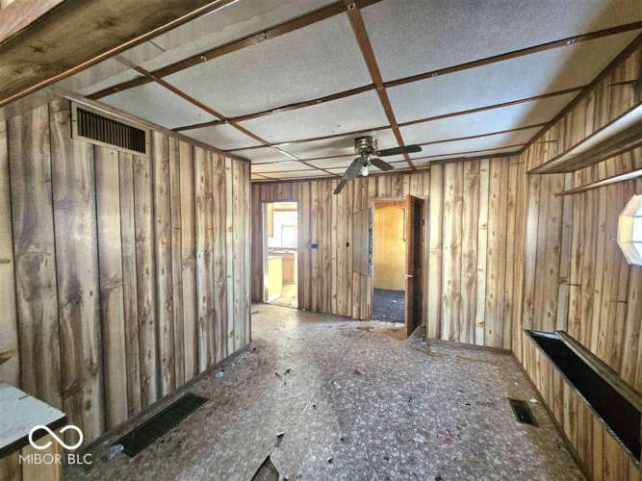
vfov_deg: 89.9
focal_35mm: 13
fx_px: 241
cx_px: 321
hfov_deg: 106.2
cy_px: 240
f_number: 2.2
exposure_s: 1/30
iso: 500
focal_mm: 2.2
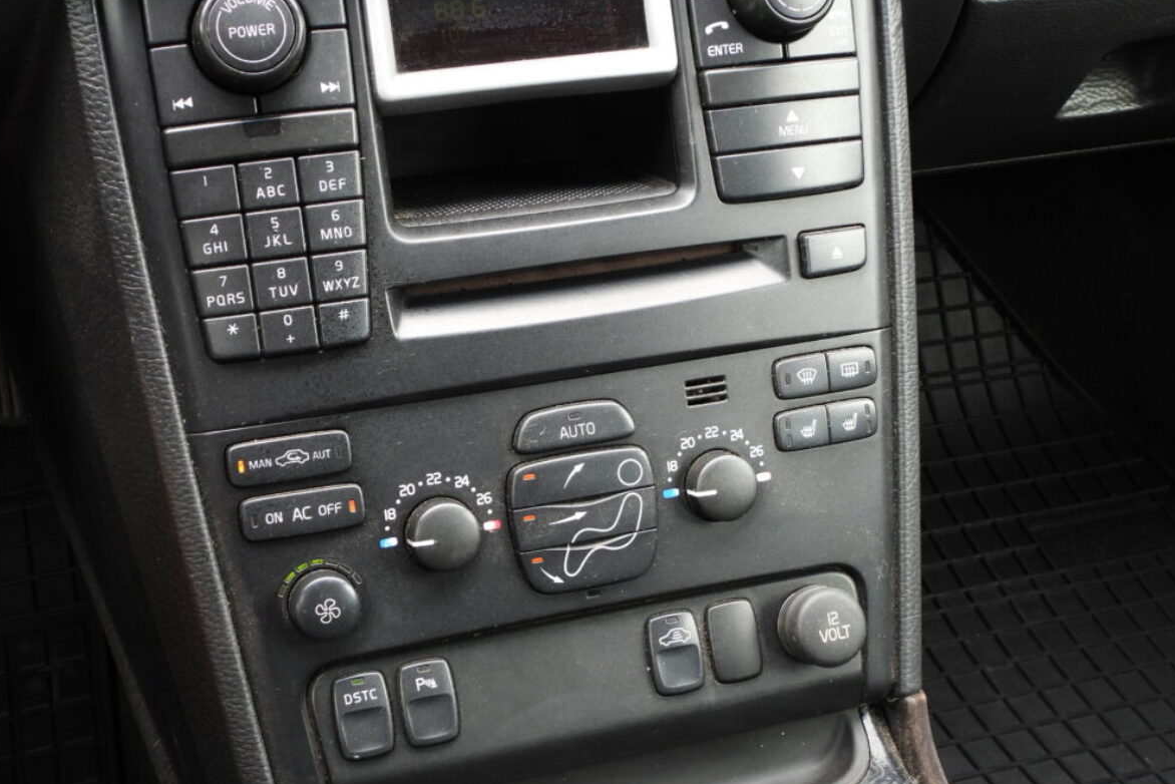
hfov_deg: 41.0
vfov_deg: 28.1
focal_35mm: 48
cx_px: 506
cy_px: 347
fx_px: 1567
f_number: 3.2
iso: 110
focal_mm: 6.8
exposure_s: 1/30
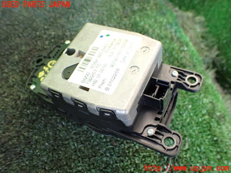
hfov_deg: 60.0
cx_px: 116
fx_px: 200
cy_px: 86
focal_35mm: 30
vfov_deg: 46.8
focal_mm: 5.4
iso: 200
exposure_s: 1/125
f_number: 2.3
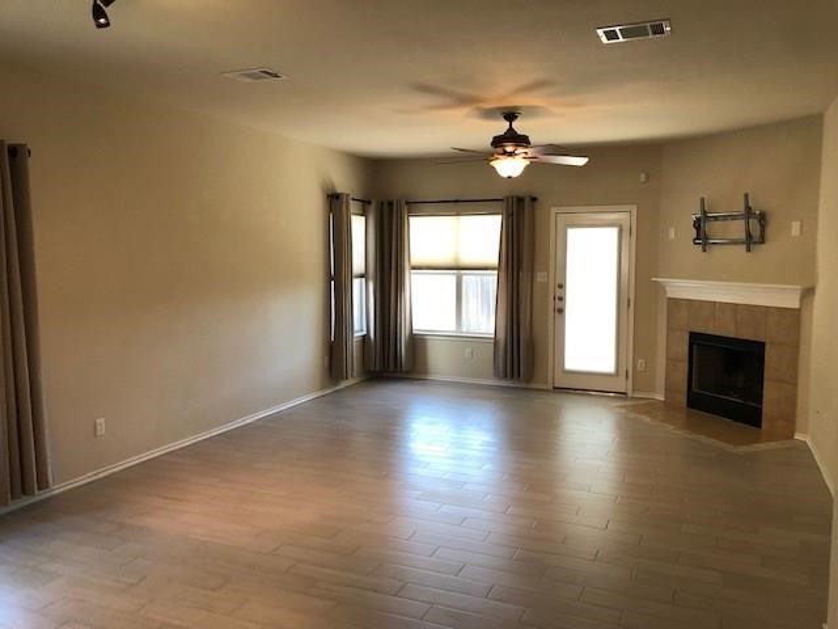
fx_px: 678
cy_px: 314
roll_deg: +0.9
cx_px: 419
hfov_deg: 63.4
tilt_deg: -6.0
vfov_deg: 49.7
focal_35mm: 28
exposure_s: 1/30
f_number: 1.8
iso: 40
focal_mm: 4
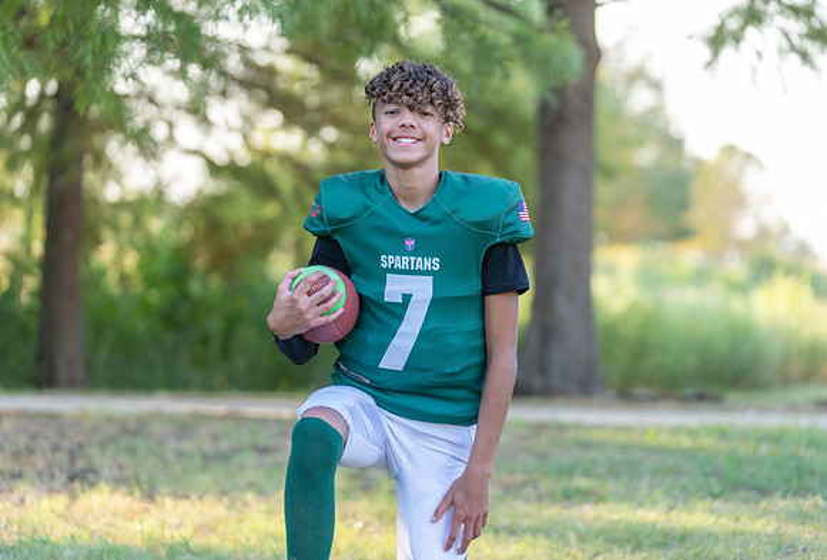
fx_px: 2797
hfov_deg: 16.8
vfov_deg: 11.4
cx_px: 418
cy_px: 292
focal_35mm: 121
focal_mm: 115
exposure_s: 1/320
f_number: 2.8
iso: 250
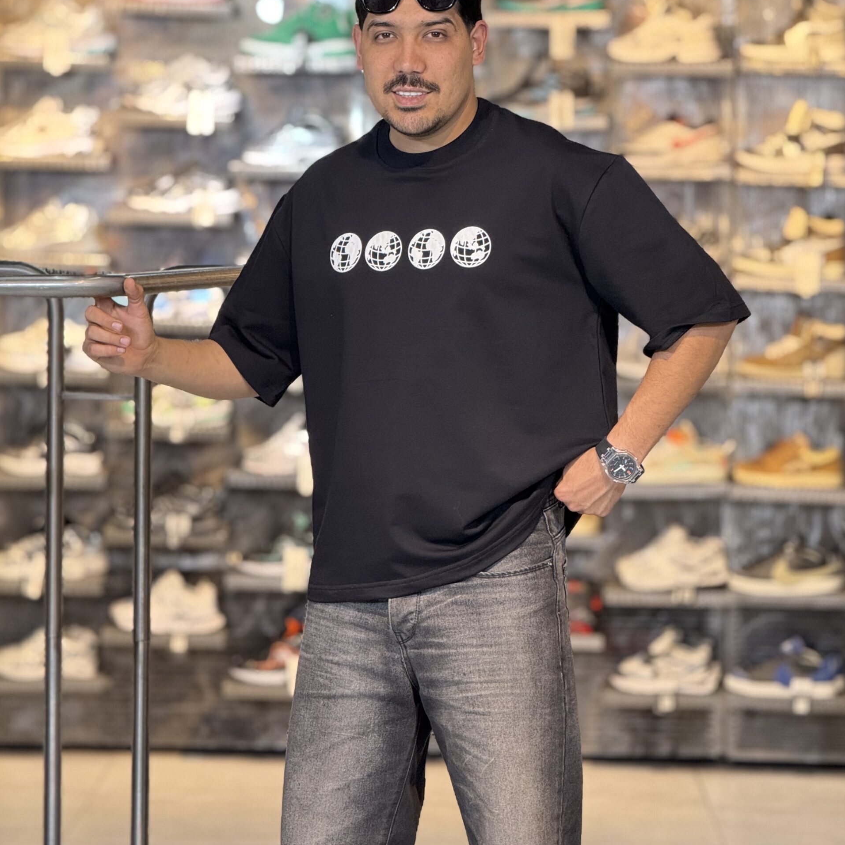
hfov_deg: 12.3
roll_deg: -0.6
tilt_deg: -1.1
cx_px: 423
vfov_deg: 12.3
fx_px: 3922
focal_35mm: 142
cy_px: 369
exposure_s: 1/100
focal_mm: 15.66
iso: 320
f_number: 2.8
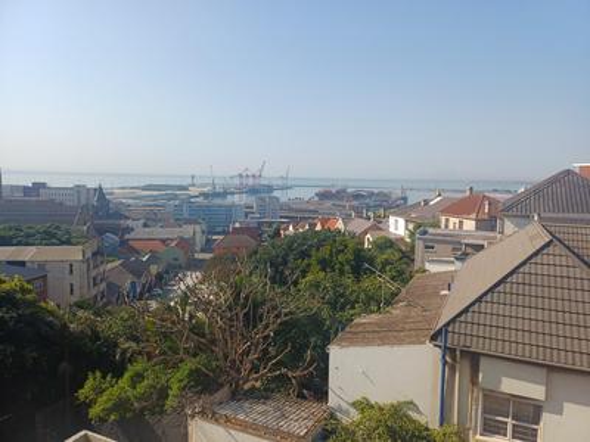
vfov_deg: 54.9
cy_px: 221
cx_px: 295
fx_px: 426
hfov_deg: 69.4
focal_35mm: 25
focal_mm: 4.65
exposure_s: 1/1095
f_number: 1.8
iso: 50
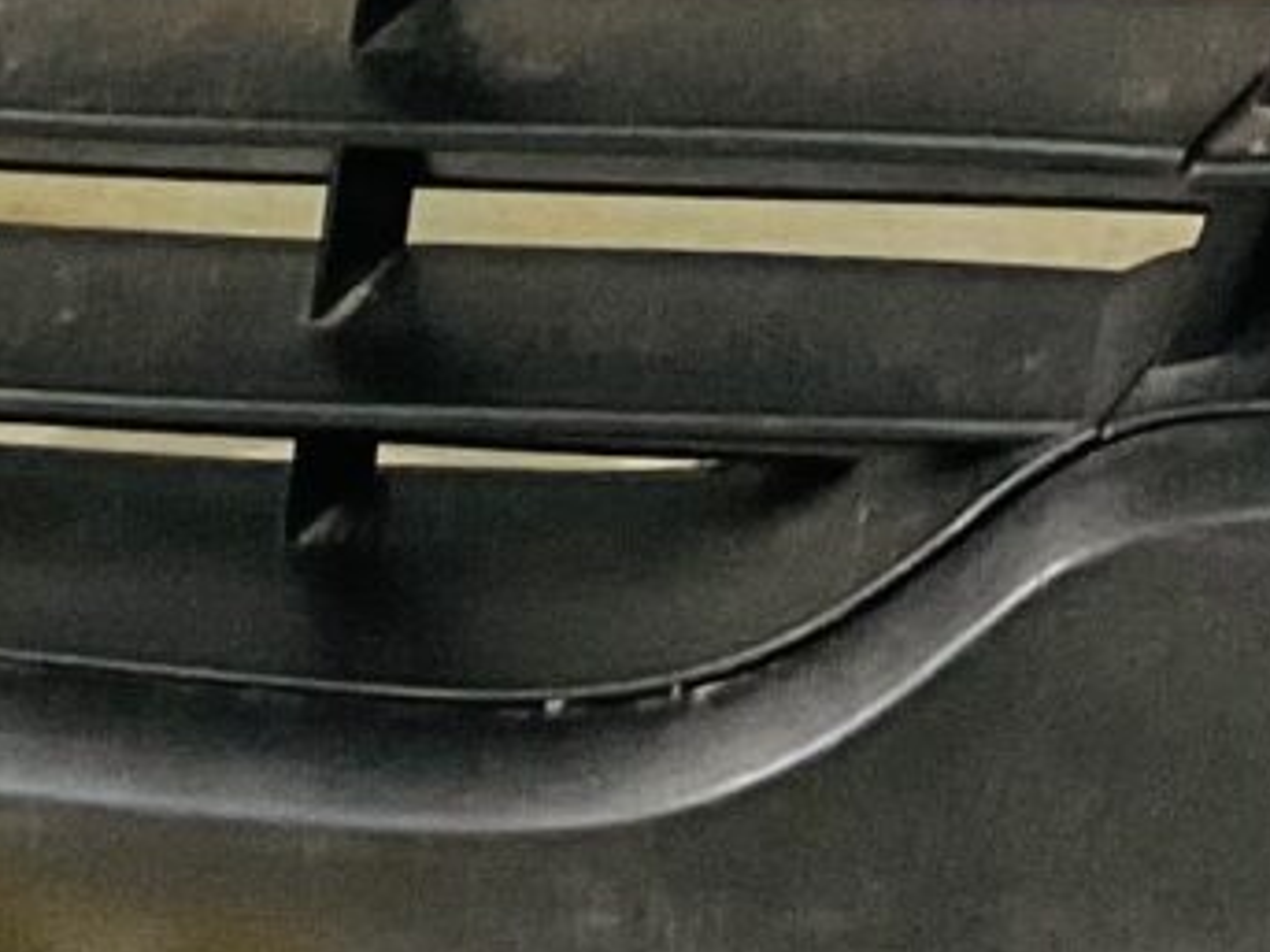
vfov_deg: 7.2
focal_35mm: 191
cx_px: 1211
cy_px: -1524
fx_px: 7005
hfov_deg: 10.3
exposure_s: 1/50
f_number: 1.8
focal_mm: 3
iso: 100
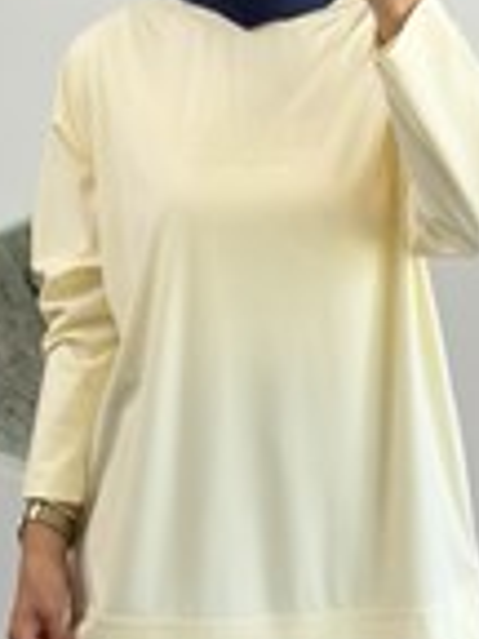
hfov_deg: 10.7
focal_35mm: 138
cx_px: 302
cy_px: 135
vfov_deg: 14.2
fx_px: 2546
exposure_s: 1/214
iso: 50
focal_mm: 6.76
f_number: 1.78
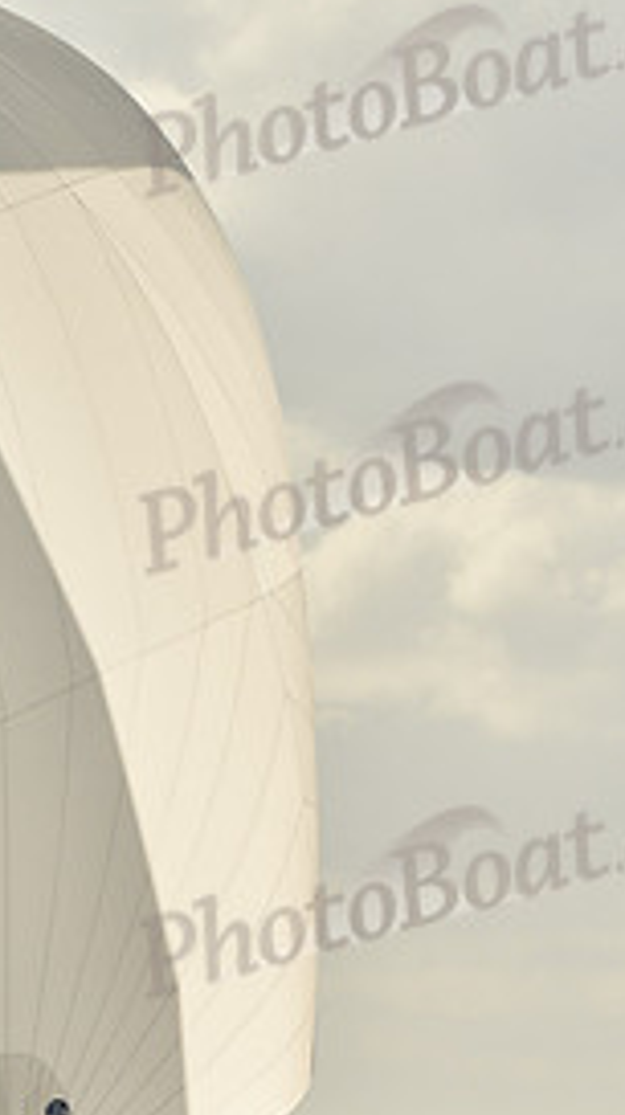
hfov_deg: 2.7
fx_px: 13177
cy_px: 739
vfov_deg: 4.8
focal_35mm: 446
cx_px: -71
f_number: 7.1
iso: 320
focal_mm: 200
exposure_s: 1/2500
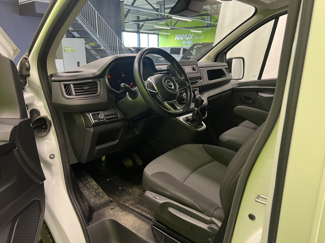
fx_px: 244
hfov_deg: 67.3
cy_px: 122
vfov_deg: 53.1
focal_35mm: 26
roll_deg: -0.2
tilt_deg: -17.0
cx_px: 162
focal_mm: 5.7
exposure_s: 1/50
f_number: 1.5
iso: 160
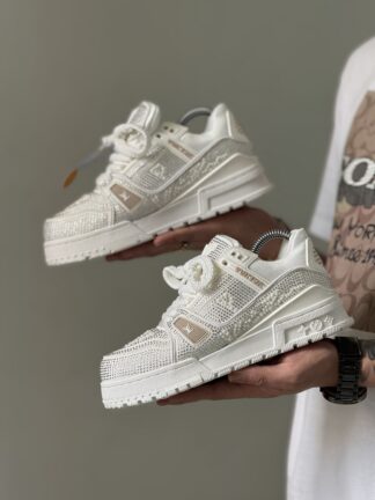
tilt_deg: -3.6
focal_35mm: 120
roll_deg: -2.0
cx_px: 188
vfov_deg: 16.4
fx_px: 1733
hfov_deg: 12.3
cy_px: 250
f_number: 2.8
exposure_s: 1/120
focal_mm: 15.66
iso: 160
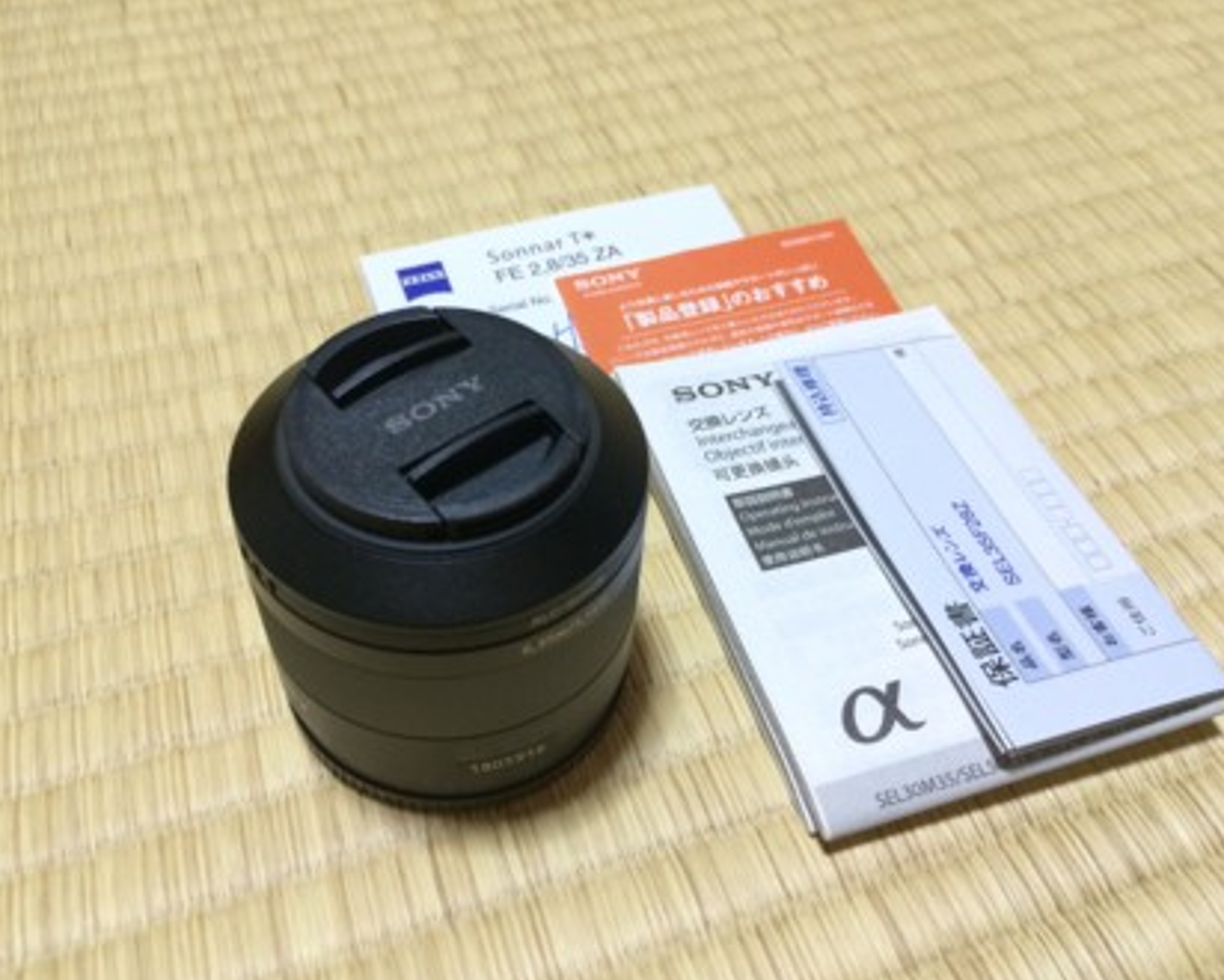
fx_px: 1160
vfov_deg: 45.8
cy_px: 496
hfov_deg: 55.6
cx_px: 573
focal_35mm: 32
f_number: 2.2
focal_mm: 4.12
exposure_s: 1/33
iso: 320
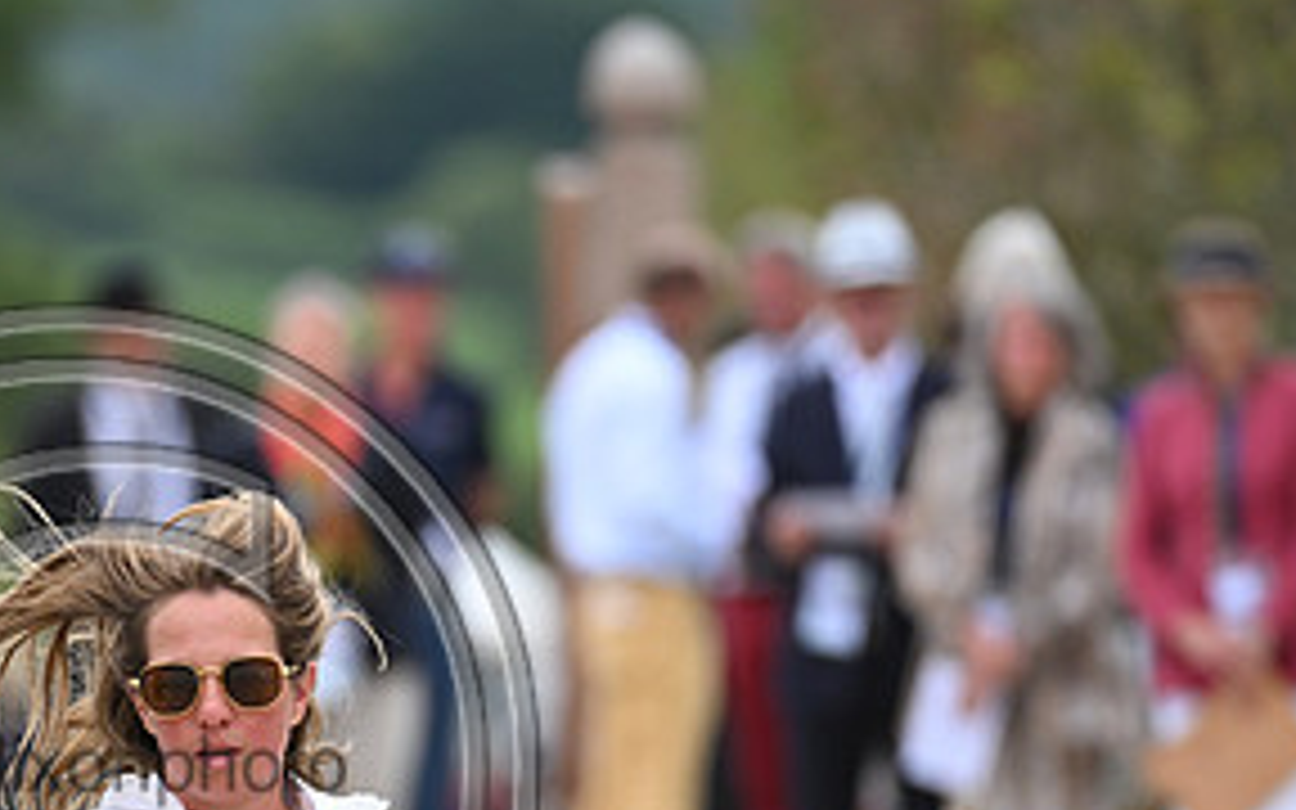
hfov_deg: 2.6
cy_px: 704
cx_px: 22
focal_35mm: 822
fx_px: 29033
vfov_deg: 1.6
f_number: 5.6
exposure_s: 1/1600
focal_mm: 400
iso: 640
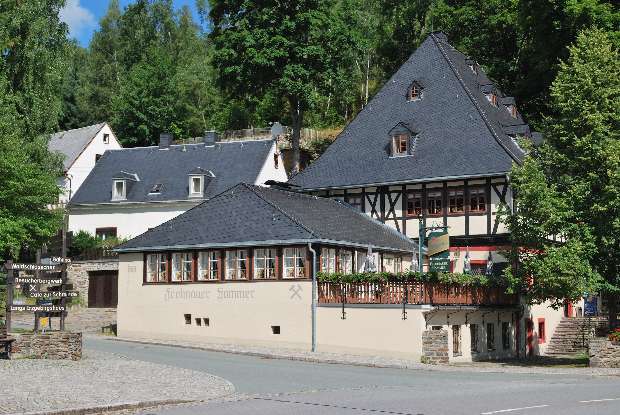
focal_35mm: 51
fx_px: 879
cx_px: 310
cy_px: 208
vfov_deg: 26.6
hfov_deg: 38.8
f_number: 8
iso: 100
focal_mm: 34
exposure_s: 1/400
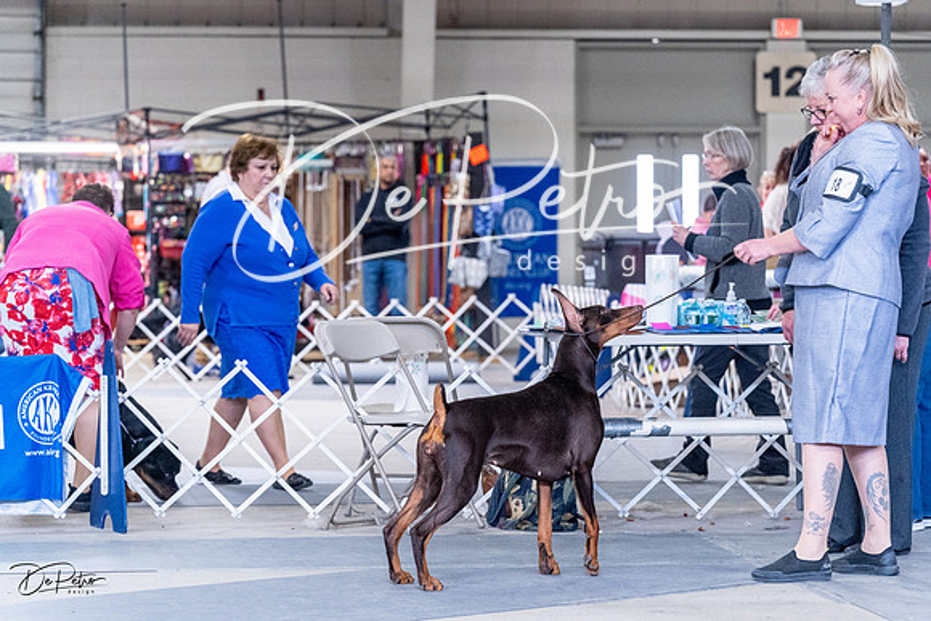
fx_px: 3544
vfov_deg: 10.0
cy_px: 310
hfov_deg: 15.0
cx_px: 466
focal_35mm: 137
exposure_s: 1/320
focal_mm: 137
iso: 6400
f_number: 5
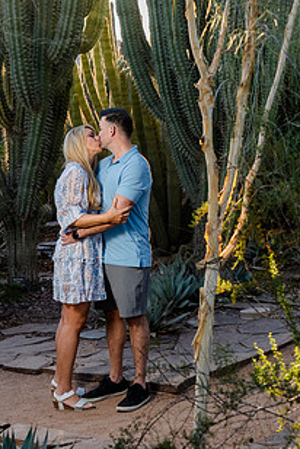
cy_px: 134
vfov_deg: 22.7
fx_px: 1110
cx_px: 179
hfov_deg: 15.4
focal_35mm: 89
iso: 160
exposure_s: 1/125
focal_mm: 61
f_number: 5.6
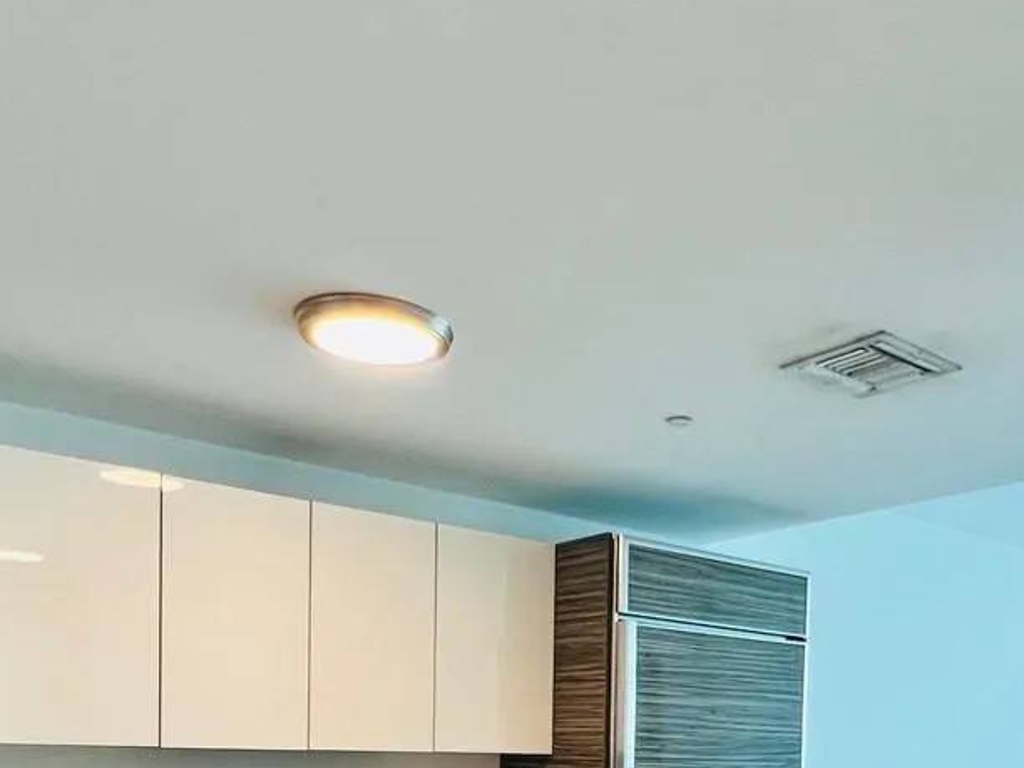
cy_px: 798
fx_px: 1006
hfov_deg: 52.6
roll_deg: -1.0
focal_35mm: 34
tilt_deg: -2.2
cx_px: 709
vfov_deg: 36.7
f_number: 1.8
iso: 100
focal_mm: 1.57
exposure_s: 1/120
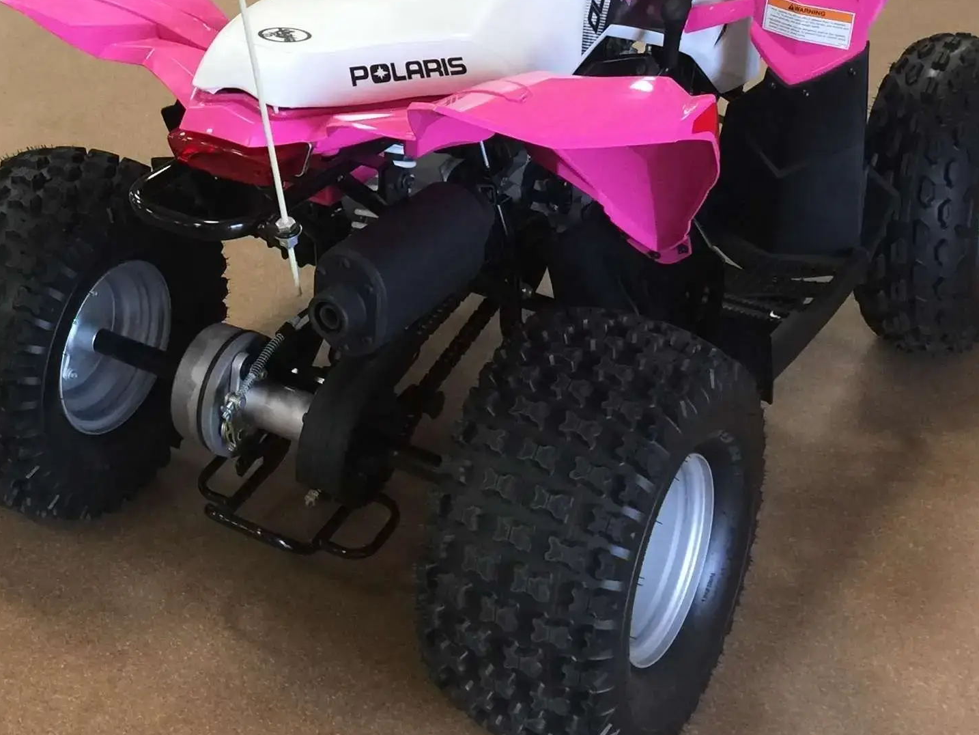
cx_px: 193
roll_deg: +0.1
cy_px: -74
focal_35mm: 66
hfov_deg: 28.7
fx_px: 1867
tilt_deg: -18.5
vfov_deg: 21.1
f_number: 2.2
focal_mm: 4.15
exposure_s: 1/17
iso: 64
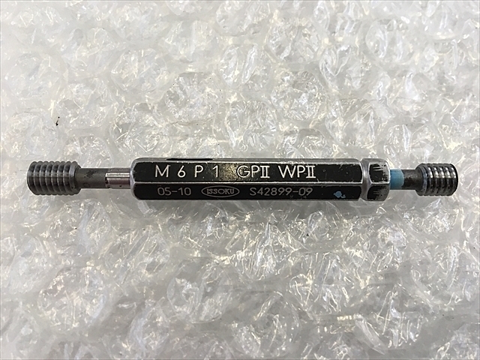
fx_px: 402
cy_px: 180
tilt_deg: -70.6
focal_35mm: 29
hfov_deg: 61.7
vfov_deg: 48.2
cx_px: 240
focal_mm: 4.15
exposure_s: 1/30
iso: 25
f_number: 2.2
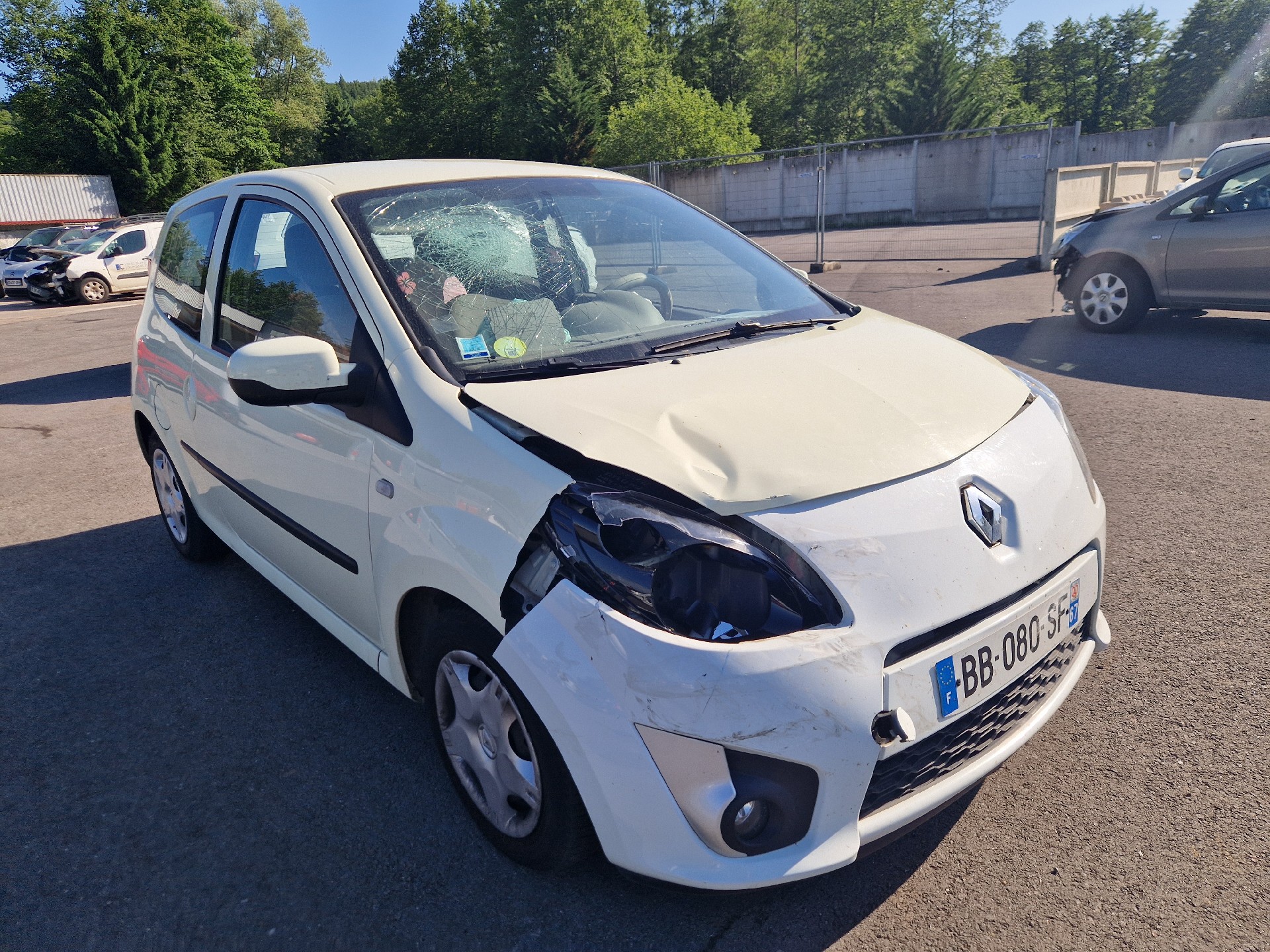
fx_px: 844
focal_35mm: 23
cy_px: 476
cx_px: 635
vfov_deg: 58.9
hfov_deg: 73.9
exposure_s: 1/2000
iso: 50
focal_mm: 5.4
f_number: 1.8
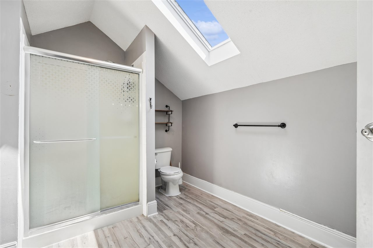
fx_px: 166
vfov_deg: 73.7
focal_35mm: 16
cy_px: 124
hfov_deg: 96.7
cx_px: 186
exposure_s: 1/50
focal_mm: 16
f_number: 10
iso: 400
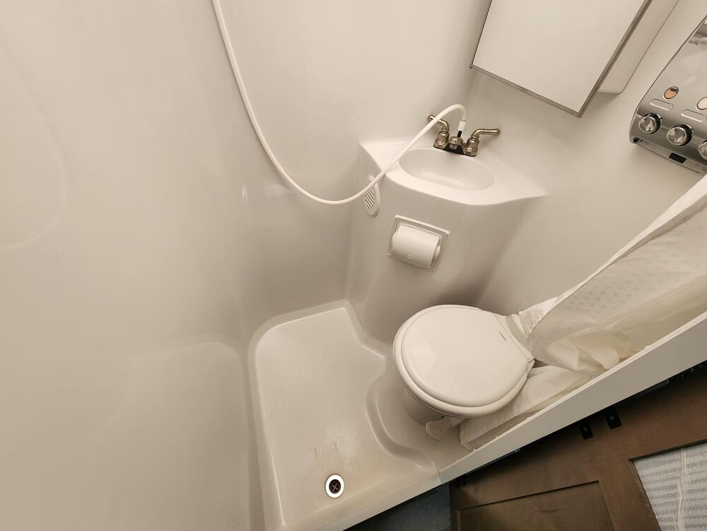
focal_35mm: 13
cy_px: 266
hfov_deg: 106.2
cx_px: 354
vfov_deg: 89.9
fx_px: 266
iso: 50
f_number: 2.2
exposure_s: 1/211
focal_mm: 2.2
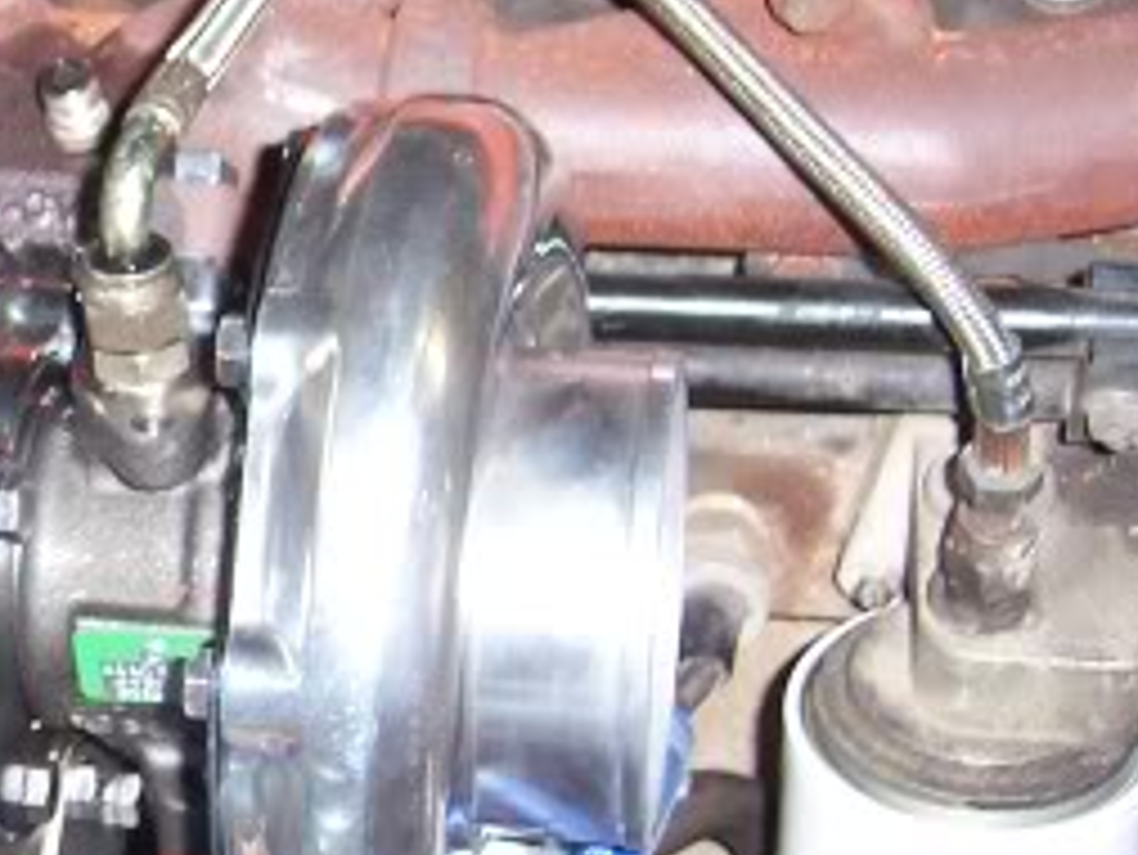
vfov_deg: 16.2
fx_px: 2993
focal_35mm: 91
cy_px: 346
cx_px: -202
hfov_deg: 20.3
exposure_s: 1/60
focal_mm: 6
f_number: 3
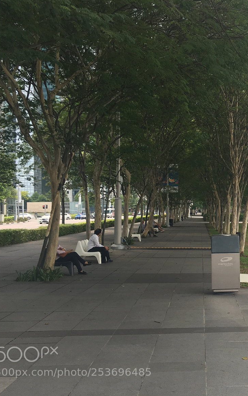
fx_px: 454
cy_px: 196
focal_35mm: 42
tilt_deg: +2.0
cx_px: 245
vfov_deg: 47.2
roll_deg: +1.1
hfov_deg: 28.7
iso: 25
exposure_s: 1/111
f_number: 2.2
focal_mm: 4.15
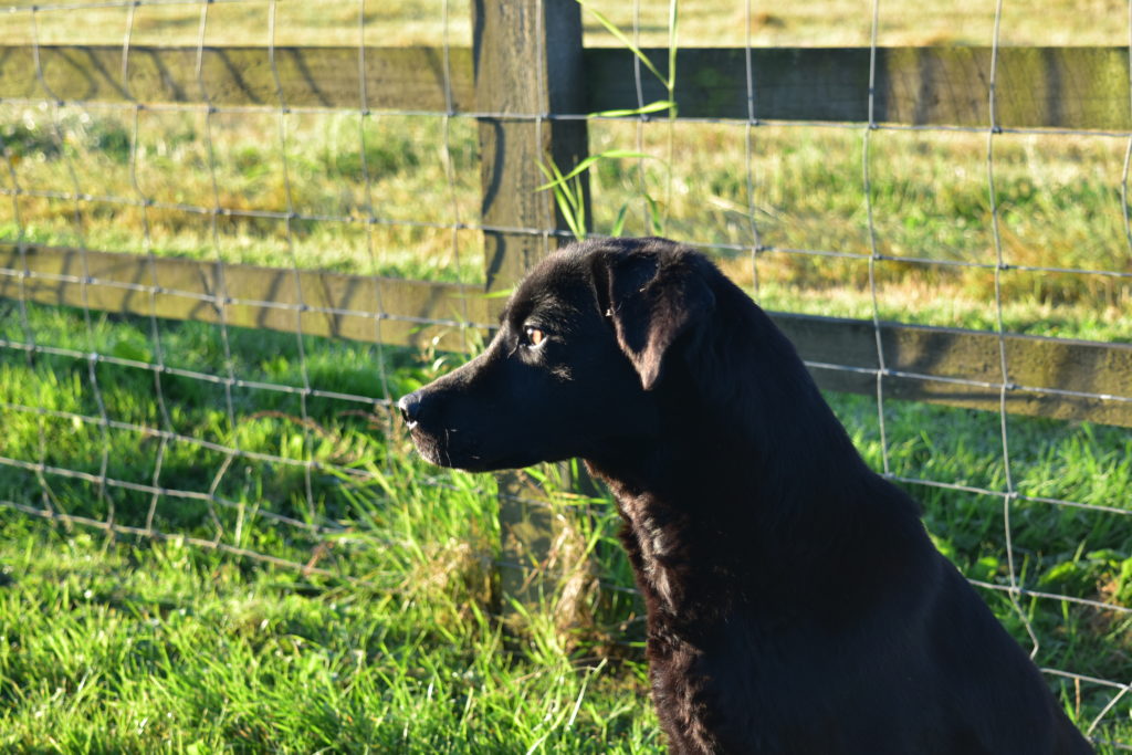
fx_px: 2170
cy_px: 378
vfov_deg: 19.7
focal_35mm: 69
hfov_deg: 29.2
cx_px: 566
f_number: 5.6
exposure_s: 1/125
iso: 200
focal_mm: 46
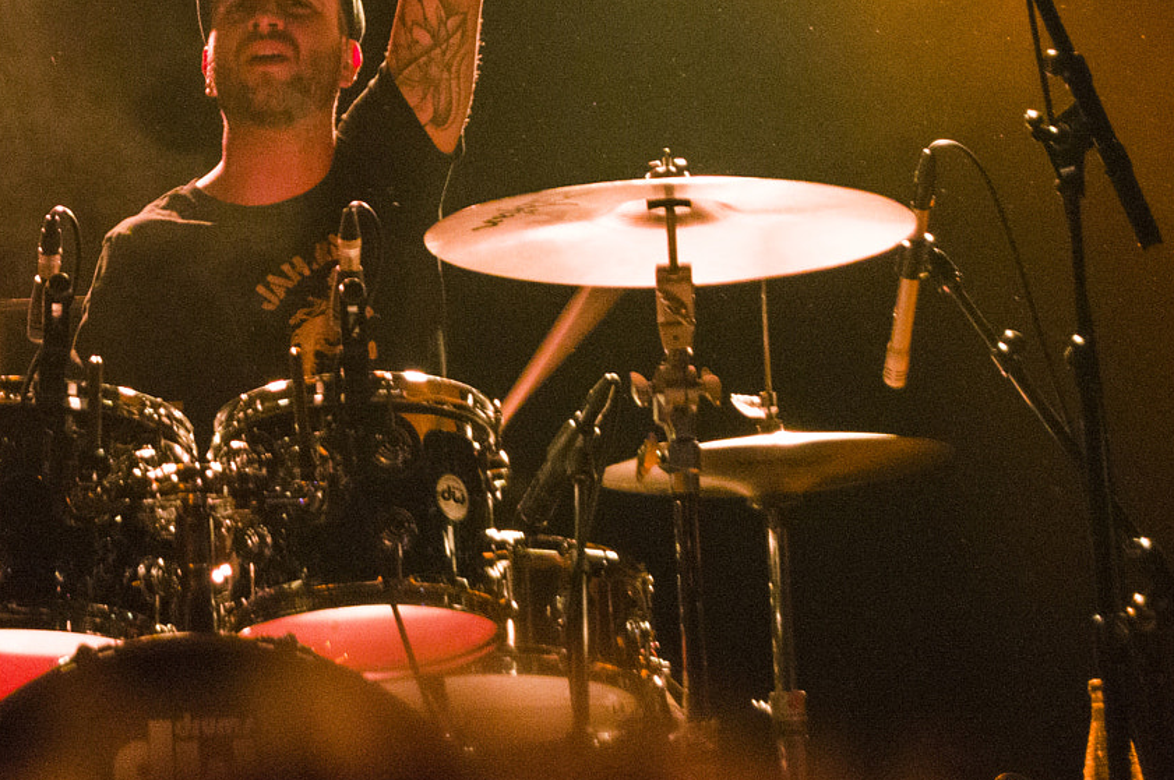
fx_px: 5113
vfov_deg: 8.7
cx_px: 205
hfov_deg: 13.0
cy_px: 57
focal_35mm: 157
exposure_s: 1/30
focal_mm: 55
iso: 3200
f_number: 5.6
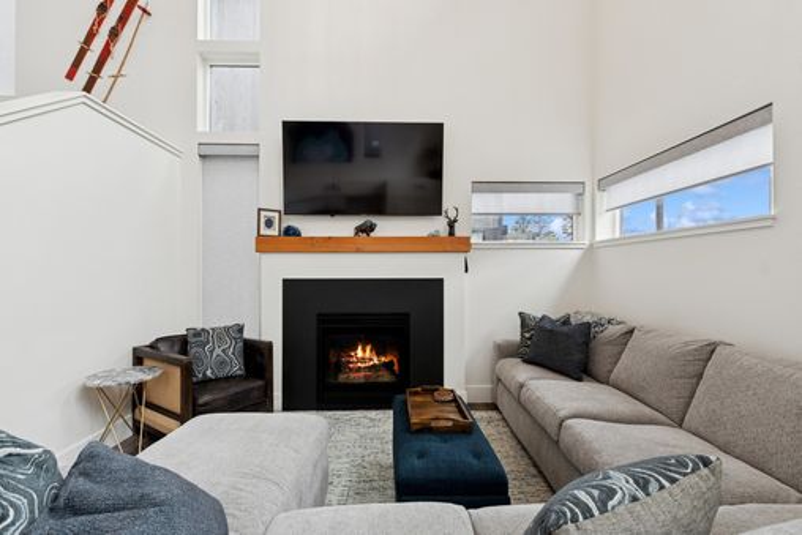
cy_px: 268
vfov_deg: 77.4
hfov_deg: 100.4
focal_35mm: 15
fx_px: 334
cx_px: 401
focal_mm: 10
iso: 100
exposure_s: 1/20
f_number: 6.3
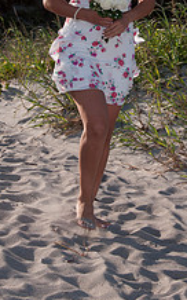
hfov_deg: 9.0
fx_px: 1184
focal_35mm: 145
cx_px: 133
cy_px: 43
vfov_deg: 14.3
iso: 100
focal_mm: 46
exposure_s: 1/250
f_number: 9
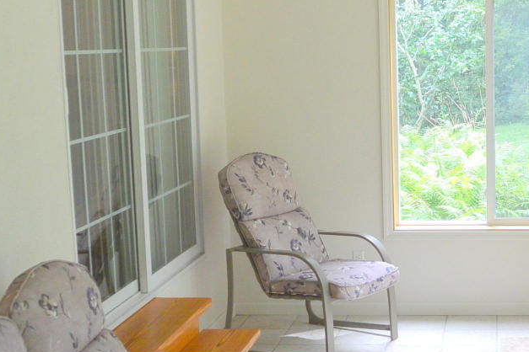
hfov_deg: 28.7
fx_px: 999
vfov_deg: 20.0
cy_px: 187
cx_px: 455
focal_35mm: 68
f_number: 4
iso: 400
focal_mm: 14
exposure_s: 1/80
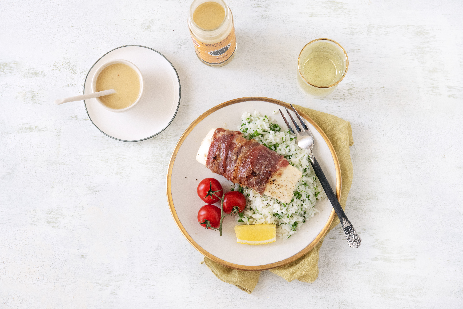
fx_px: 901
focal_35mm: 70
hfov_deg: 28.8
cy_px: 154
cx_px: 232
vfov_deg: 19.5
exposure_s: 1/80
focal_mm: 70
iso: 1250
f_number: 9
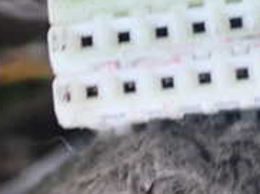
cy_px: 56
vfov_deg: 14.9
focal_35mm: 99
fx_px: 743
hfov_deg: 19.7
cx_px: 203
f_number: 2.3
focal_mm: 5.4
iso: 800
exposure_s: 1/60
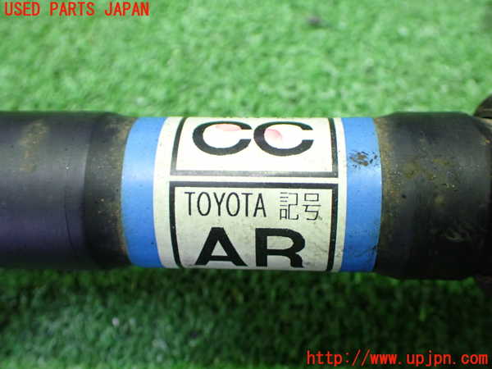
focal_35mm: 36
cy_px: 184
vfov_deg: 39.7
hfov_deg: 51.4
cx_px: 246
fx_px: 512
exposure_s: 1/40
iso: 1000
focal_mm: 6.37
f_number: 2.5
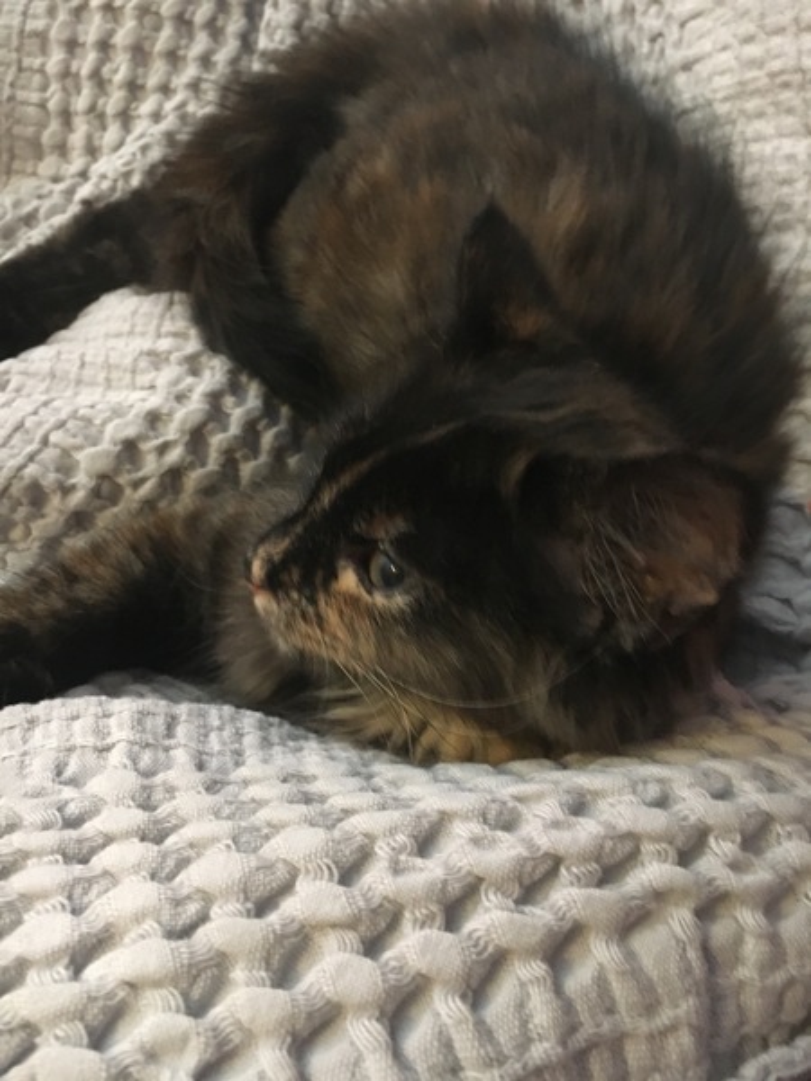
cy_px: 540
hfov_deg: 48.2
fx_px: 906
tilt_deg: -65.9
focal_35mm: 29
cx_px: 406
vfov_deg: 61.7
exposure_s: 1/17
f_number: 2.2
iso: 500
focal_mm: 4.15
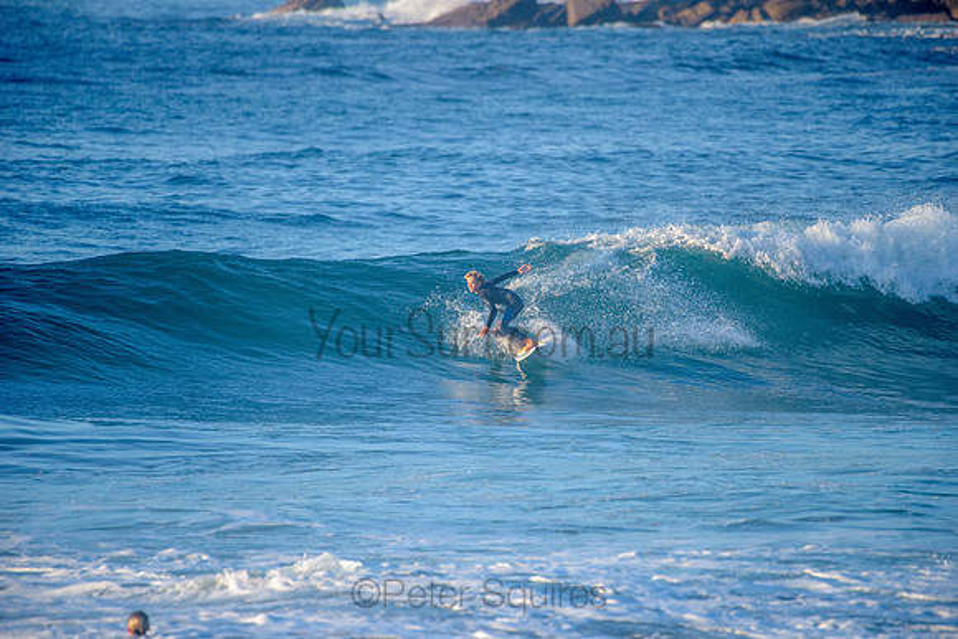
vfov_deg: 2.8
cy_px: 320
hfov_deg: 4.1
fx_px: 13308
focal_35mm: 500
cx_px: 479
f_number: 5.6
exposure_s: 1/2000
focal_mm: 500
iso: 560
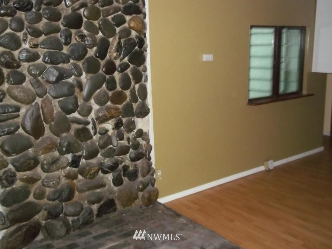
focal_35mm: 38
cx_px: 157
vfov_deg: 37.7
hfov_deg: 49.0
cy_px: 120
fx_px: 364
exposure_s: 1/30
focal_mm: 6.5
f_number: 3.1
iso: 400
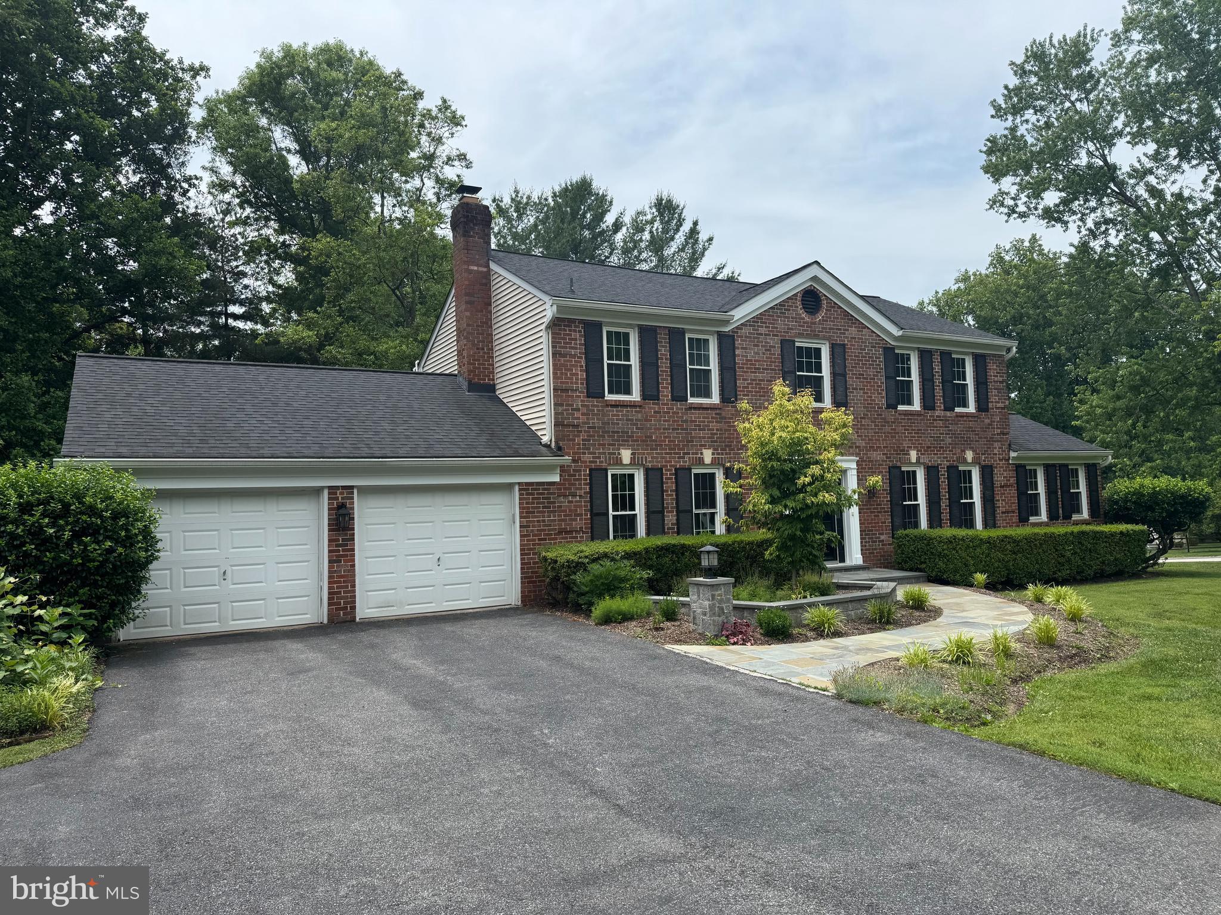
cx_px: 610
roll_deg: +2.2
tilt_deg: +3.5
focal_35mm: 24
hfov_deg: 71.6
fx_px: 847
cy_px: 458
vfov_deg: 56.8
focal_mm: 6.76
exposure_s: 1/3247
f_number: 1.78
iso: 80
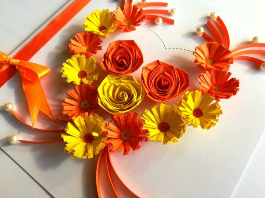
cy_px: 99
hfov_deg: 67.3
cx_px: 132
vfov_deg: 53.1
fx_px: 199
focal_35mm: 26
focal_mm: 3.83
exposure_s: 1/120
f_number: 2.2
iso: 64
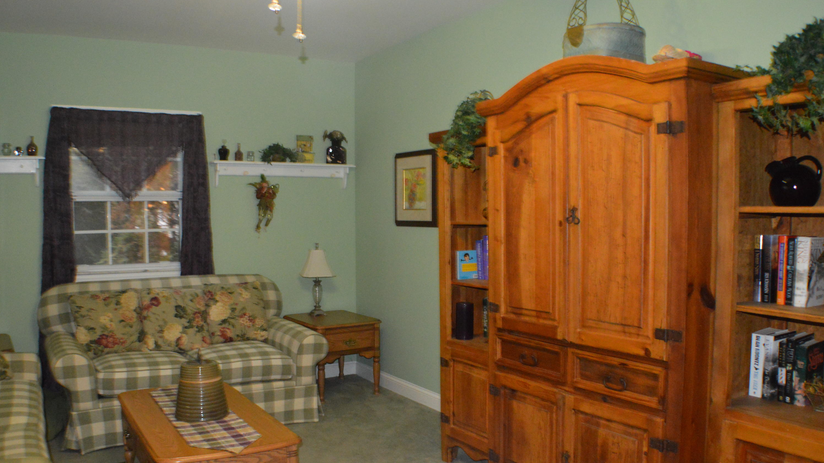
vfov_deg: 29.0
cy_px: 273
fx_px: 896
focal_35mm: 41
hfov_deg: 49.4
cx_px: 413
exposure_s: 1/60
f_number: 4.2
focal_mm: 26
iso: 3200
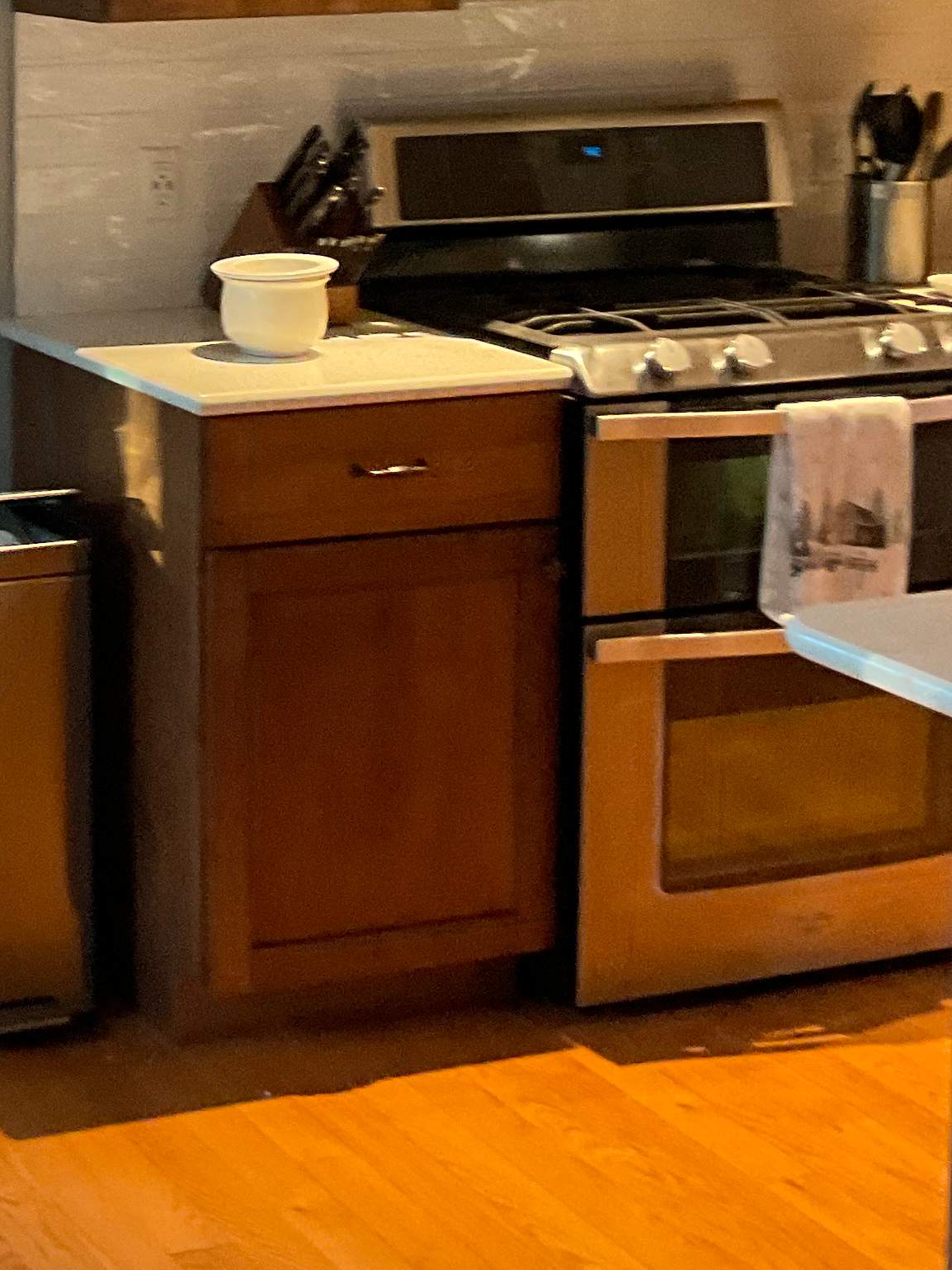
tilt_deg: -4.1
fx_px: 2787
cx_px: -270
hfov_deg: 18.1
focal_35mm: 76
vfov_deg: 25.0
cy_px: 150
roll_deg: -1.3
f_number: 1.8
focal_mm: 3
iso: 200
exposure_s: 1/60
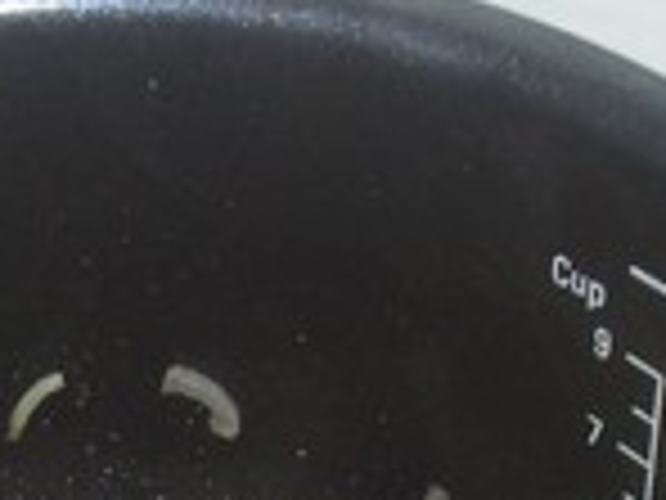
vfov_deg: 9.4
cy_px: 896
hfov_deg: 13.1
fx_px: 2886
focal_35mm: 150
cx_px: 122
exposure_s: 1/40
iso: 80
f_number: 2.8
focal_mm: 6.2
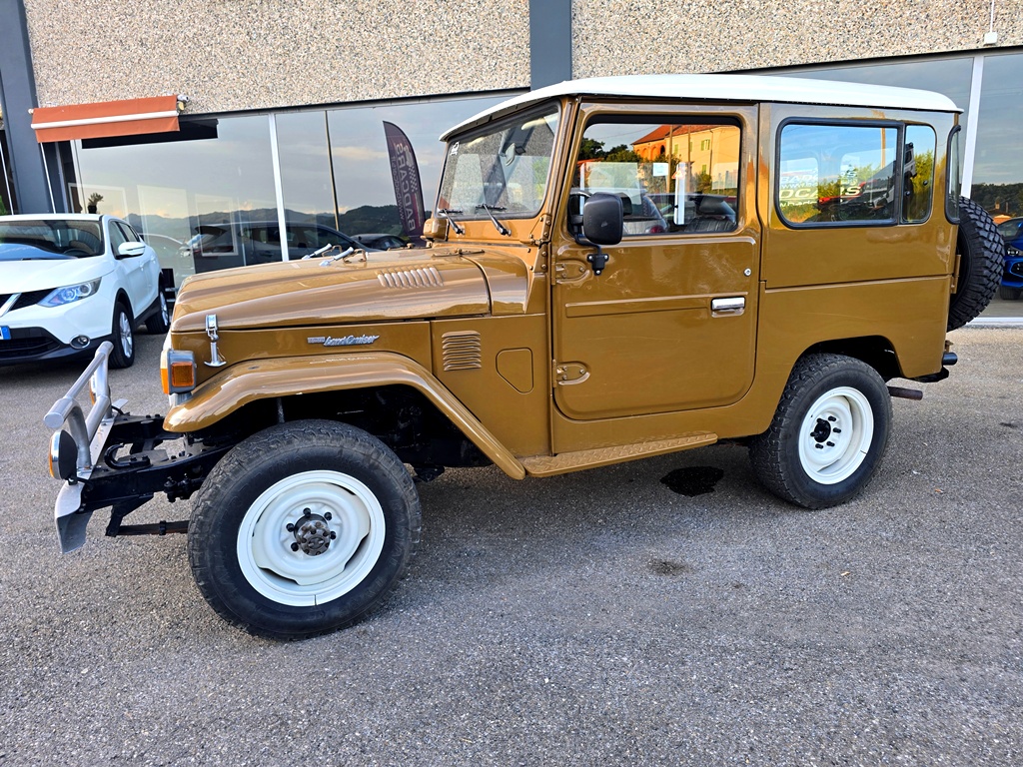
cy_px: 384
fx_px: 680
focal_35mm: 23
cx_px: 512
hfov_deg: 73.9
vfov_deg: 58.9
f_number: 1.7
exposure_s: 1/180
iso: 64
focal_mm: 6.3
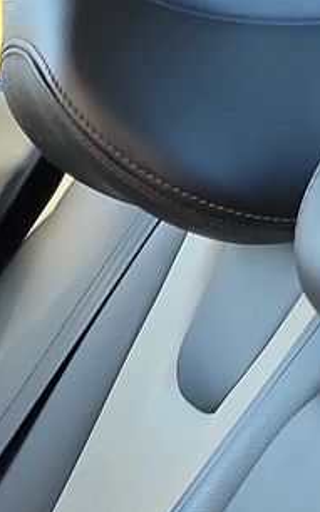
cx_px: -461
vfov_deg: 14.3
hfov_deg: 8.9
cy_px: 842
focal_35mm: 133
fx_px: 1858
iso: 124
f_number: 1.8
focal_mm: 6.7
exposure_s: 1/59
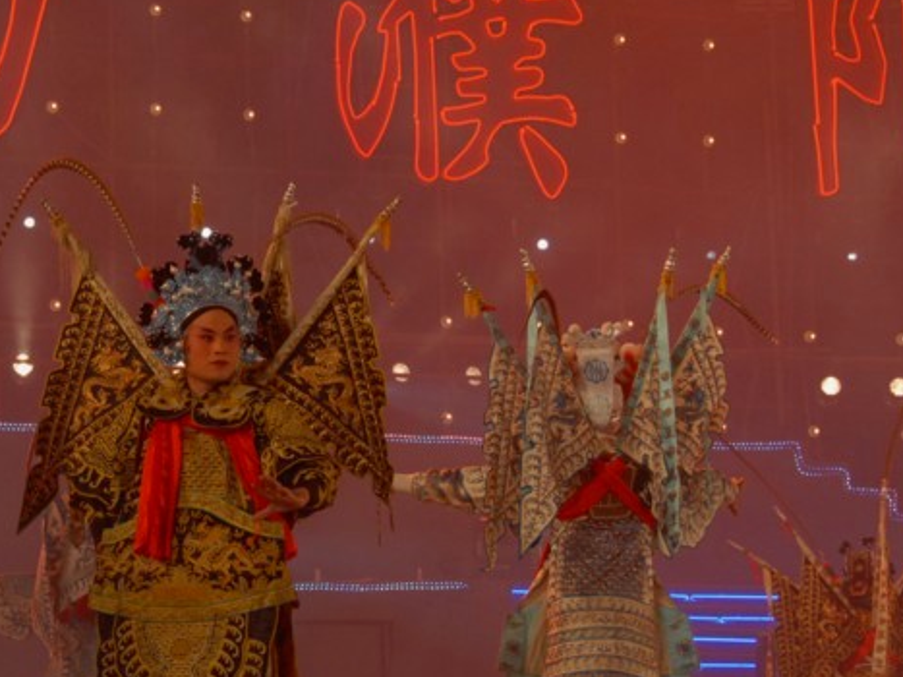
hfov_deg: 14.0
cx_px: 211
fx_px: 3651
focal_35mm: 140
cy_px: 352
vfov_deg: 10.6
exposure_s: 1/160
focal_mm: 52
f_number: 6.3
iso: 500
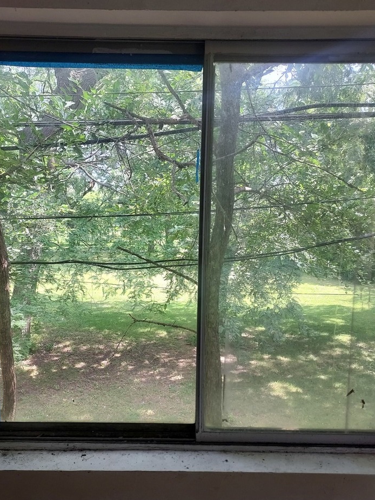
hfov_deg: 49.7
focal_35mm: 28
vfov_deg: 63.3
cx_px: 172
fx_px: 405
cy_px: 274
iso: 64
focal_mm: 4.6
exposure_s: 1/120
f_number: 1.8
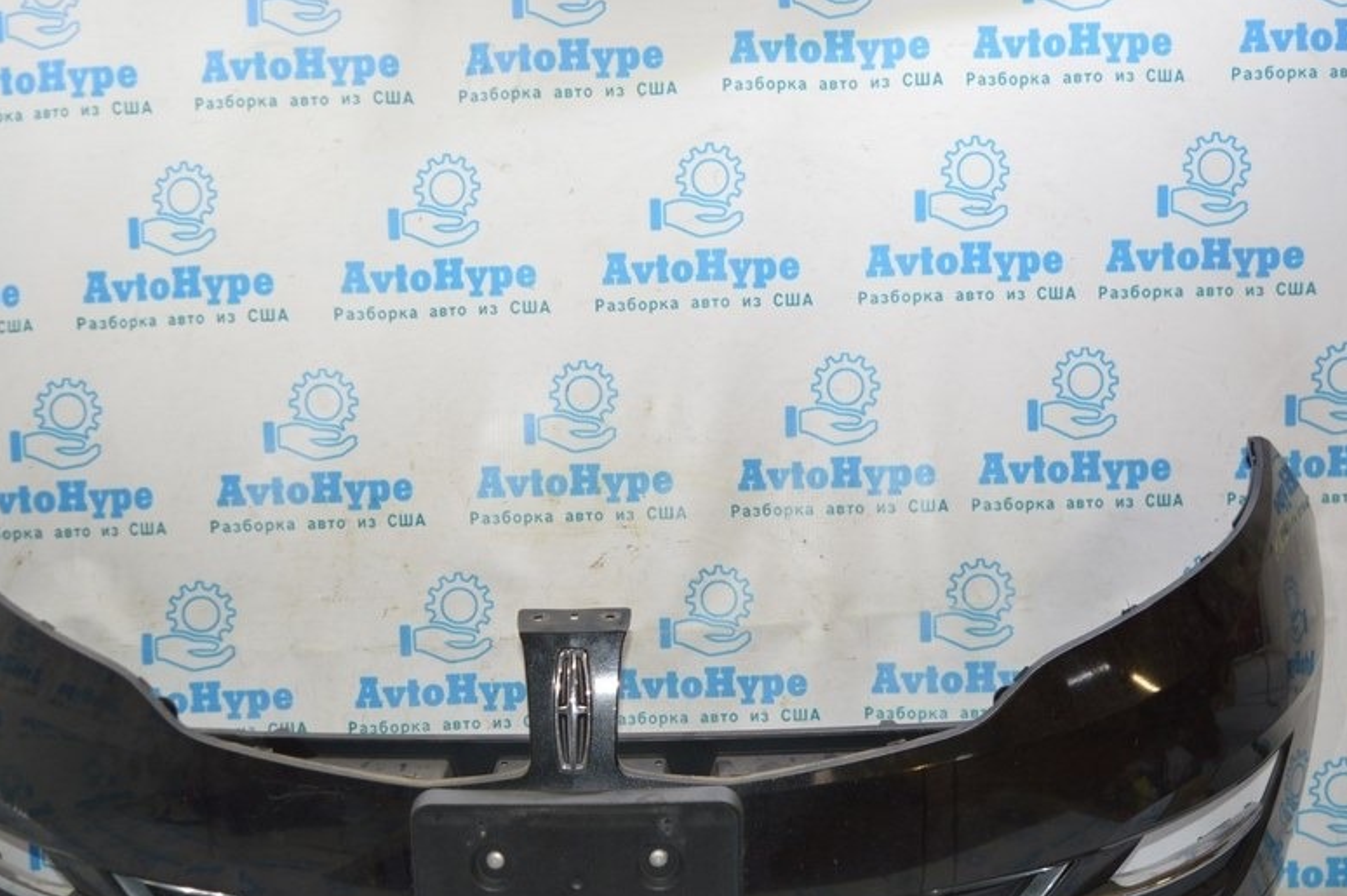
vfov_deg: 31.9
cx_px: 611
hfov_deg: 46.7
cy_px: 589
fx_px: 1558
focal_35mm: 42
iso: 125
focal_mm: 21
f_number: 3.8
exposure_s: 1/30
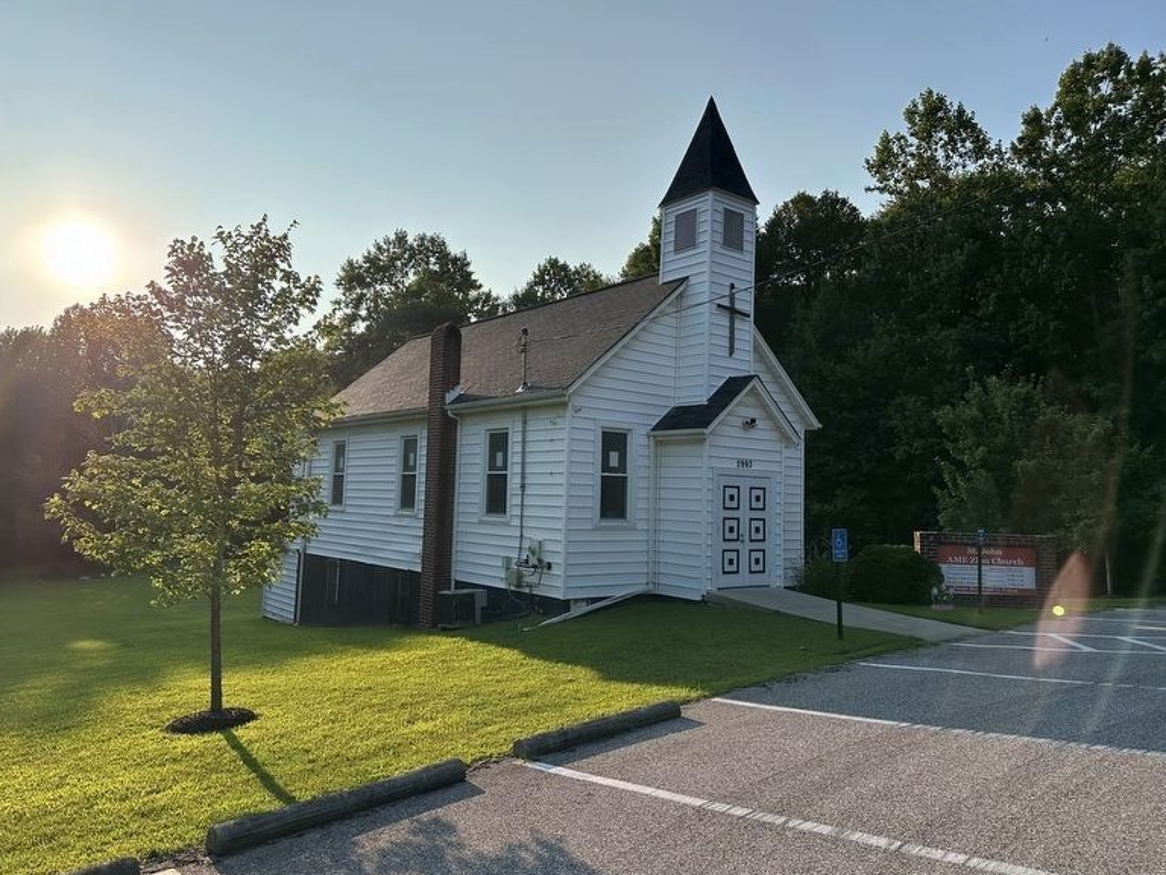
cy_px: 424
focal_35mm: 25
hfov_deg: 69.4
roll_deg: -2.5
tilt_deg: +3.8
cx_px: 568
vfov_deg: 54.9
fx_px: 842
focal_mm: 6.86
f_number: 1.78
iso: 80
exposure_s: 1/4545
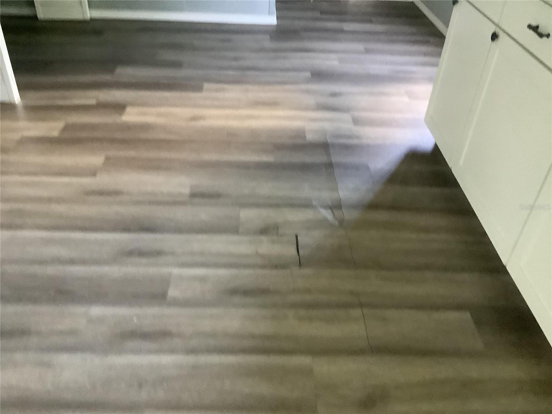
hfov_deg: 58.4
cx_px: 276
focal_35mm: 31
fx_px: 494
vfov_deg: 45.4
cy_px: 207
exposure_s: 1/40
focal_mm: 3.3
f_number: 2.4
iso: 400
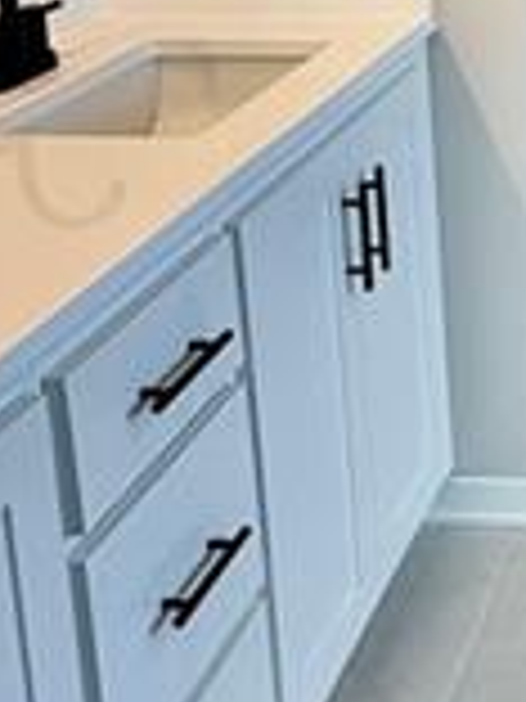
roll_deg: +1.0
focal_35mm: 69
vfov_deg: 26.0
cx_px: 773
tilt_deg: -10.1
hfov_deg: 18.9
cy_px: -72
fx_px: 1398
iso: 100
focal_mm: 2.22
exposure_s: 1/120
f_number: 2.2
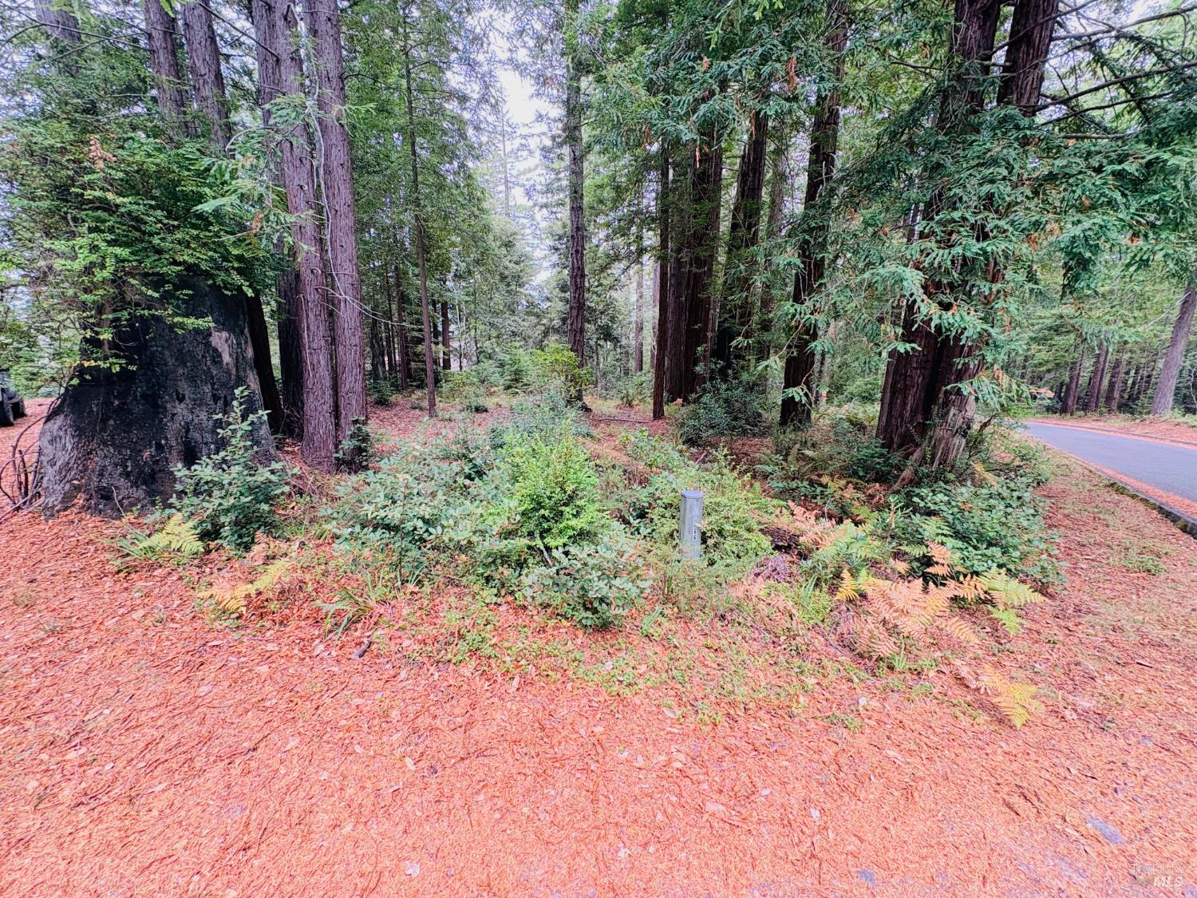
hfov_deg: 102.1
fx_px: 484
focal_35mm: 14
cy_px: 449
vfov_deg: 85.7
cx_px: 598
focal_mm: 2.22
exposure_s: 1/99
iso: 100
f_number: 2.2
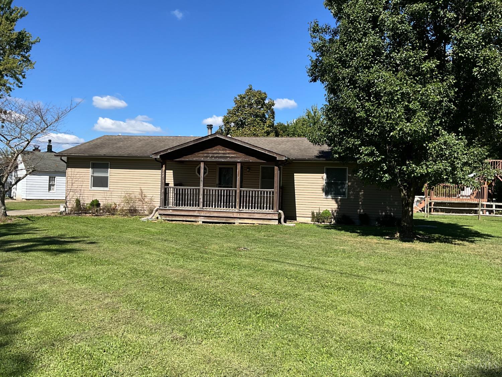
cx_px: 251
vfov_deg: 48.2
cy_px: 188
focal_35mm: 29
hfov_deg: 61.7
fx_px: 421
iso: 25
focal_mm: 3
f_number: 1.8
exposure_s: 1/1577
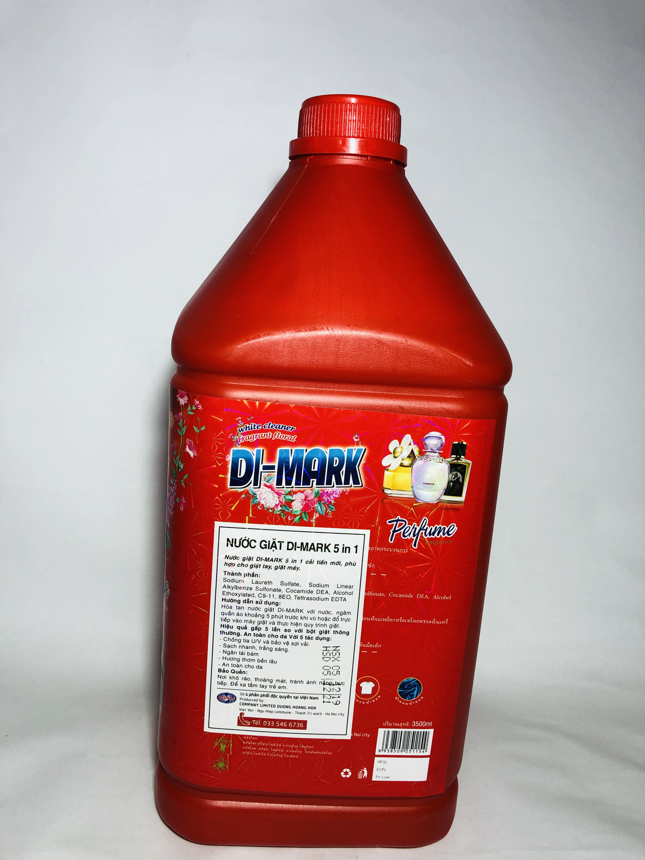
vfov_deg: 63.4
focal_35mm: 28
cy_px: 430
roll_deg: -3.7
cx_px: 322
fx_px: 696
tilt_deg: -11.5
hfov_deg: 49.7
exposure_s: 1/180
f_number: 1.8
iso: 20
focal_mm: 4
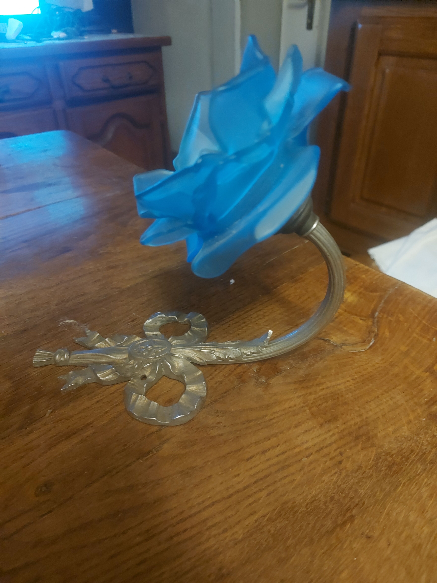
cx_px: 218
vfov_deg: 71.6
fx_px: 404
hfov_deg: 56.8
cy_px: 292
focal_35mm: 24
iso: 1000
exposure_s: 1/20
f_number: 1.8
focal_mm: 5.23
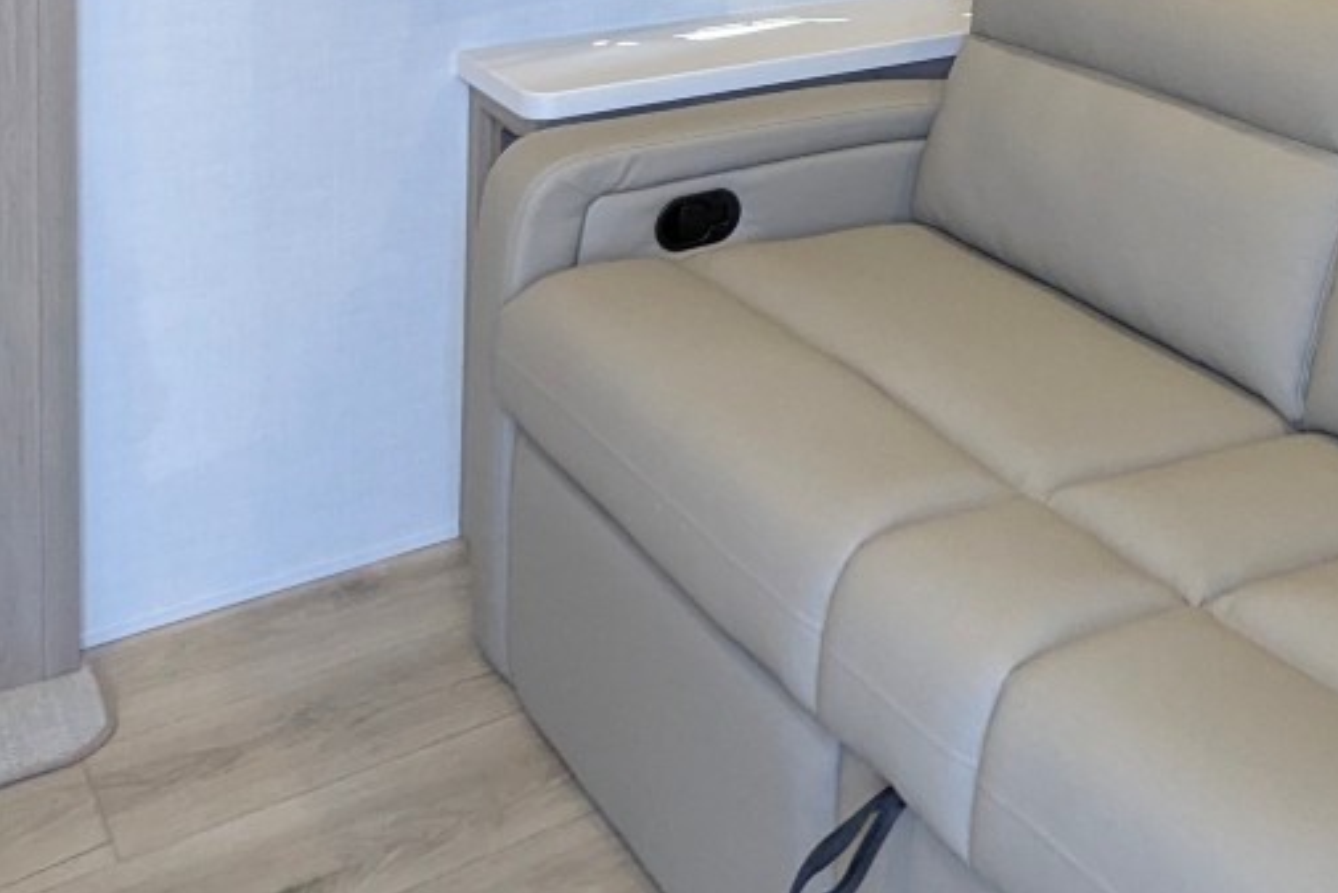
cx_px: 1080
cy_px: -257
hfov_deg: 40.9
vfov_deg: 25.4
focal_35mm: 46
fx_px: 1710
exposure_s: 1/222
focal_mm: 2.35
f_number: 2.2
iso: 322
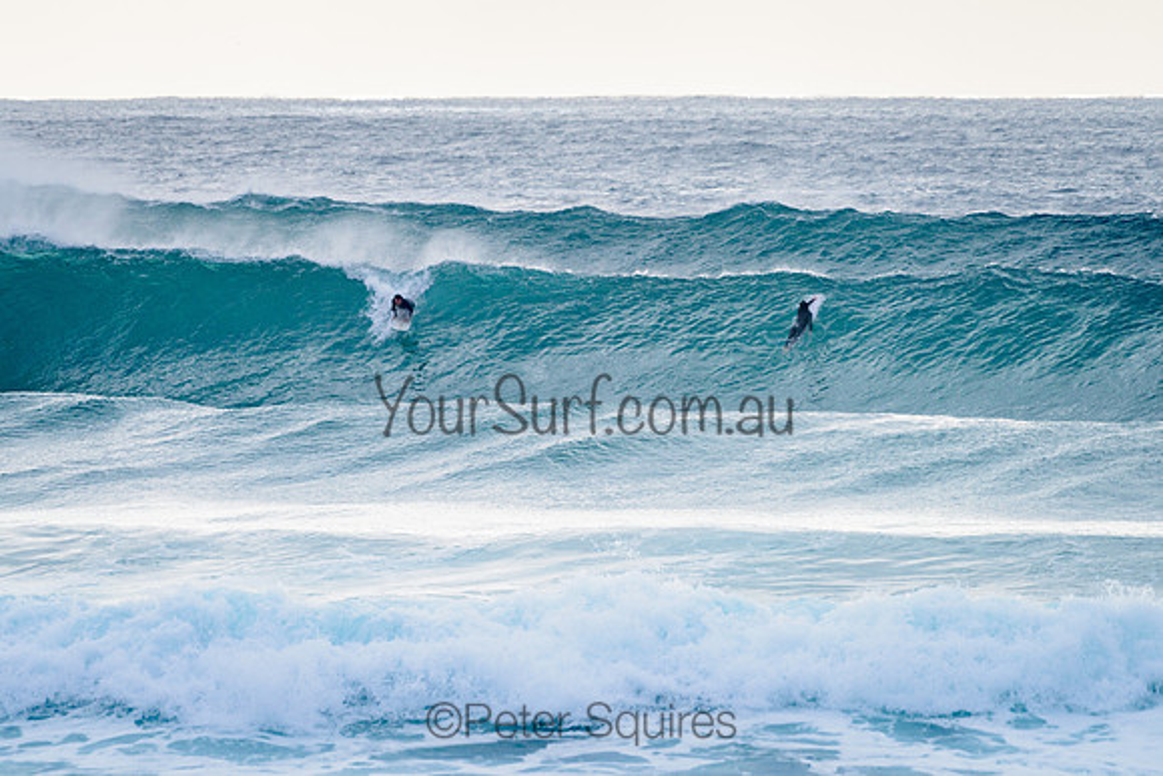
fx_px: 12680
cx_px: 535
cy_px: 344
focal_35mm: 392
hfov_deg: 5.3
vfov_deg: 3.5
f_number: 5.6
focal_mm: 320
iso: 110
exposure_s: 1/2000
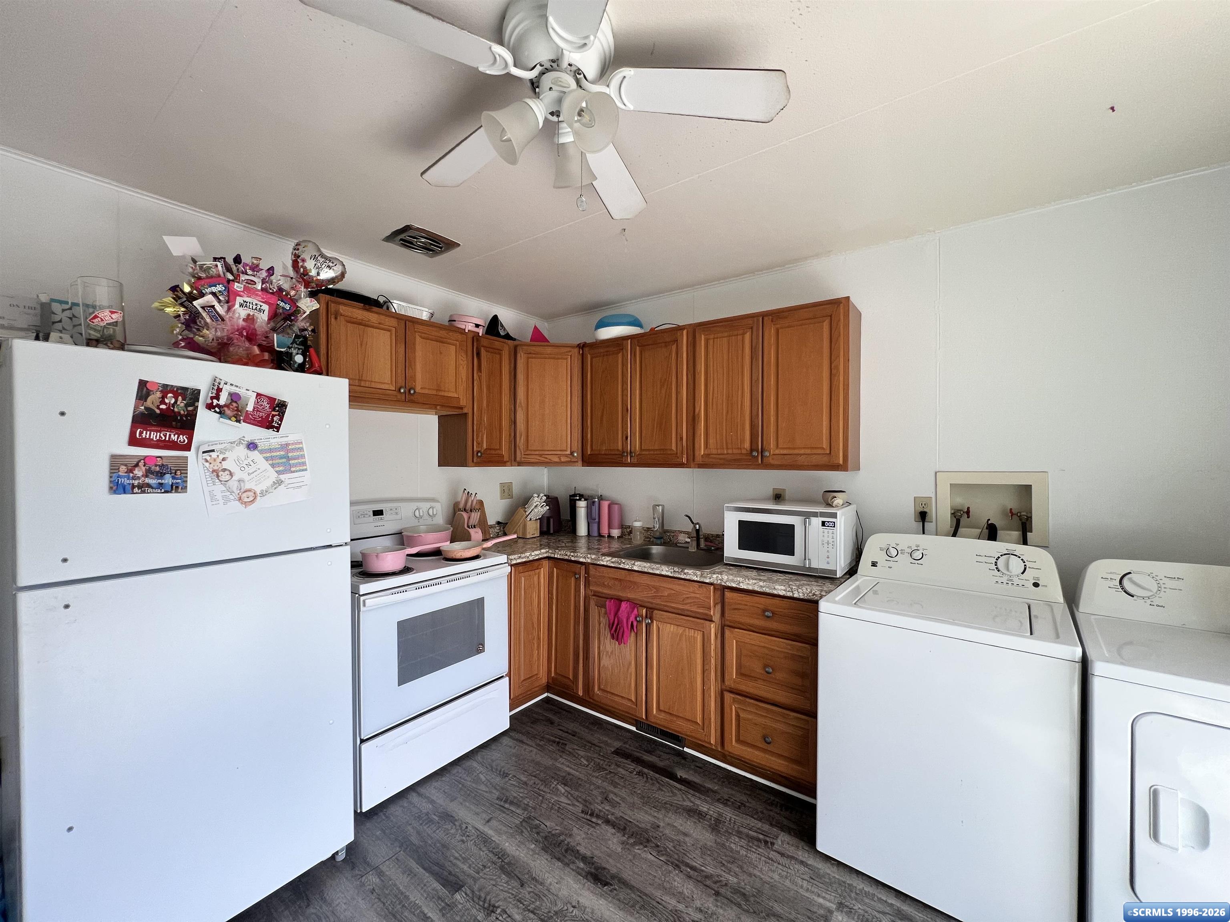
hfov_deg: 106.2
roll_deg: -0.3
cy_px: 461
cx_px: 615
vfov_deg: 89.9
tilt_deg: -0.8
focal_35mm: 13
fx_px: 462
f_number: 1.8
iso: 100
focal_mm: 1.57
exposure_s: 1/99
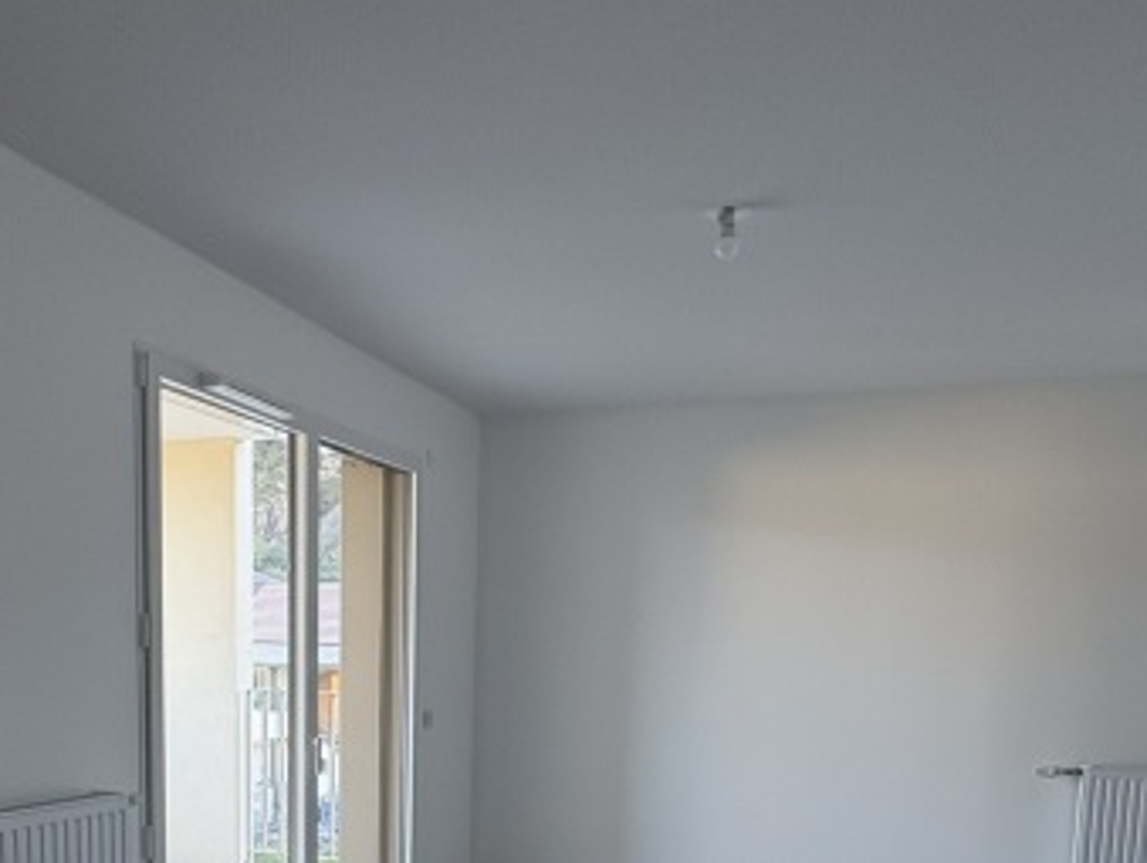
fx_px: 1095
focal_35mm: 33
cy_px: 789
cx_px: 491
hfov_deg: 55.1
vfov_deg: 39.7
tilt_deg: -2.3
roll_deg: +0.0
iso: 125
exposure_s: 1/99
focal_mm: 2.22
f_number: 2.2
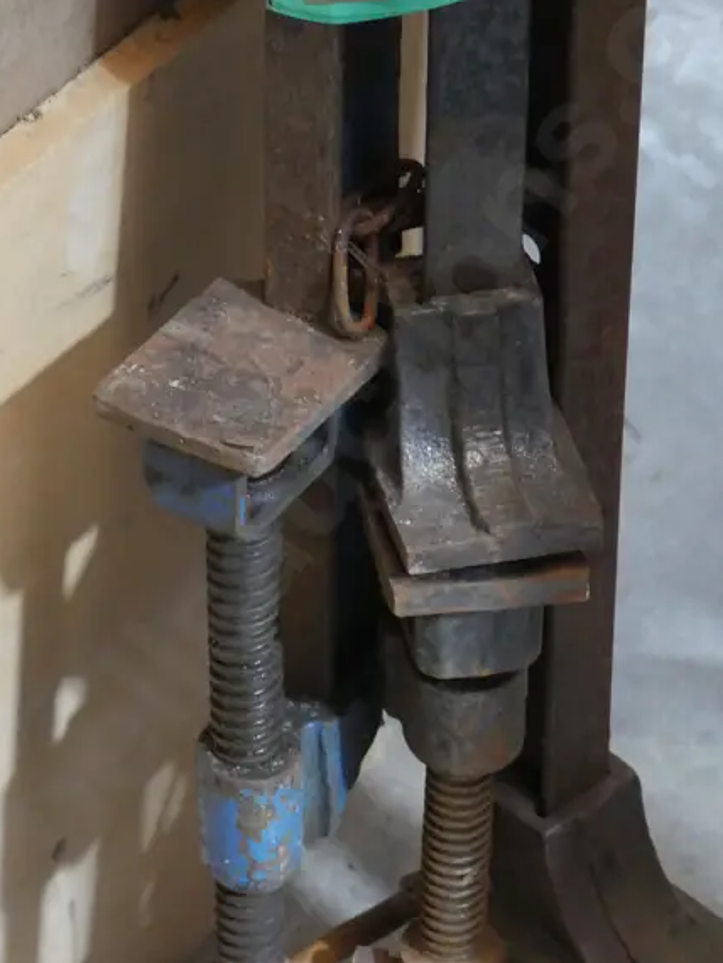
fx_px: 3200
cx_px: 322
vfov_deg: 17.1
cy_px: 478
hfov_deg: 12.9
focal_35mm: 115
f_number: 5.4
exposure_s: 1/60
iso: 3200
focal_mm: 32
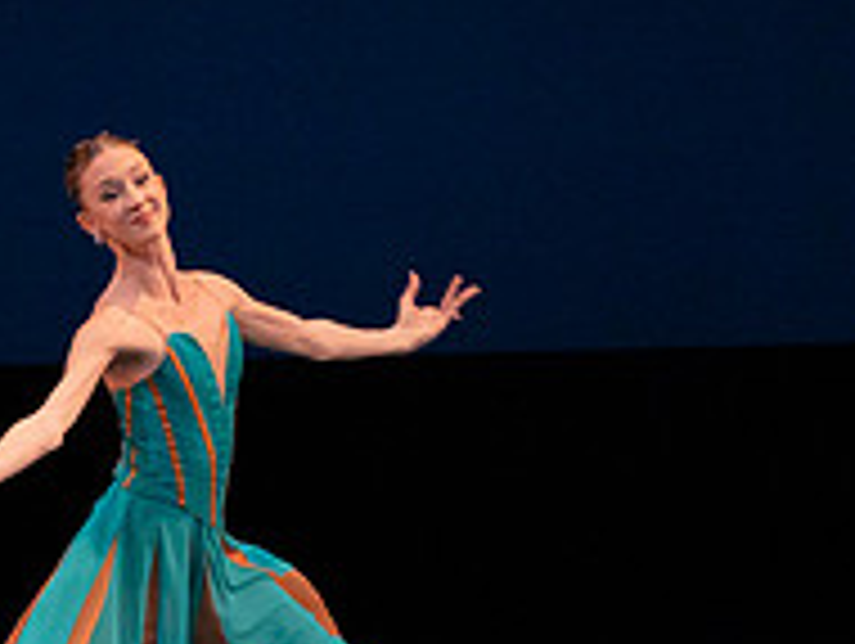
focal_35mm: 845
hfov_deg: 2.3
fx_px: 20898
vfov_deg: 1.8
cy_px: 390
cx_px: 104
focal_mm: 288
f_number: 7.1
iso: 8000
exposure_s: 1/400
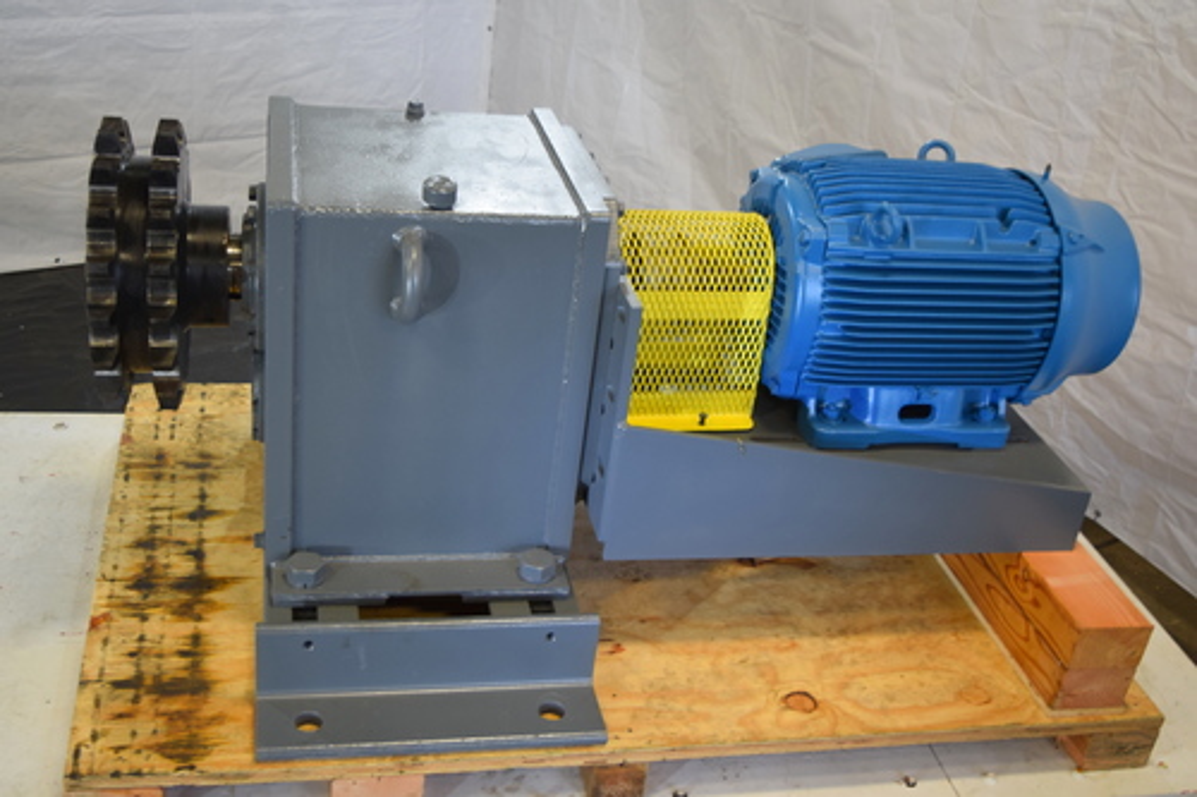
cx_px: 598
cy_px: 398
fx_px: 1346
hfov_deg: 47.9
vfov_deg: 33.0
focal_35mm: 40
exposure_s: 1/60
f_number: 4
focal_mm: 27
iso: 560
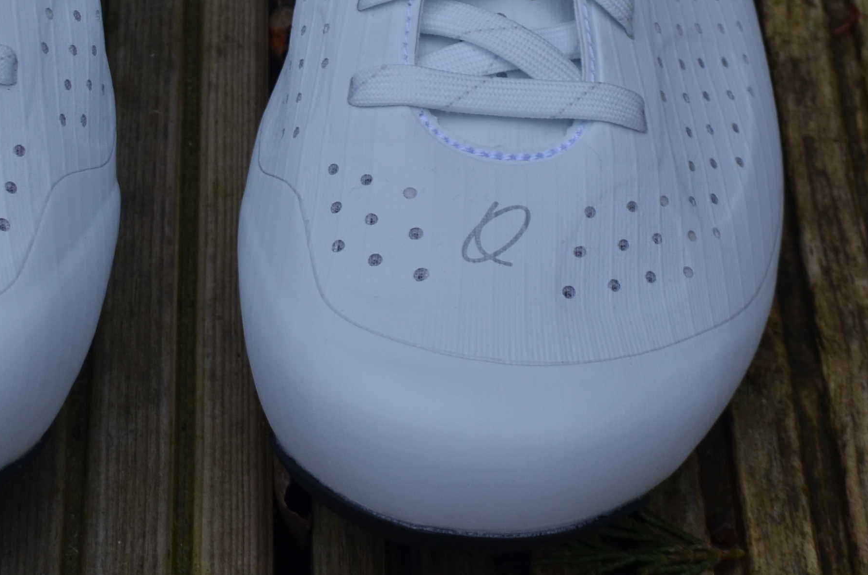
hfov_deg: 15.5
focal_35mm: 132
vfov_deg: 10.2
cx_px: 172
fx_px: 3176
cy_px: -113
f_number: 6.3
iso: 200
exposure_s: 1/160
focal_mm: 32
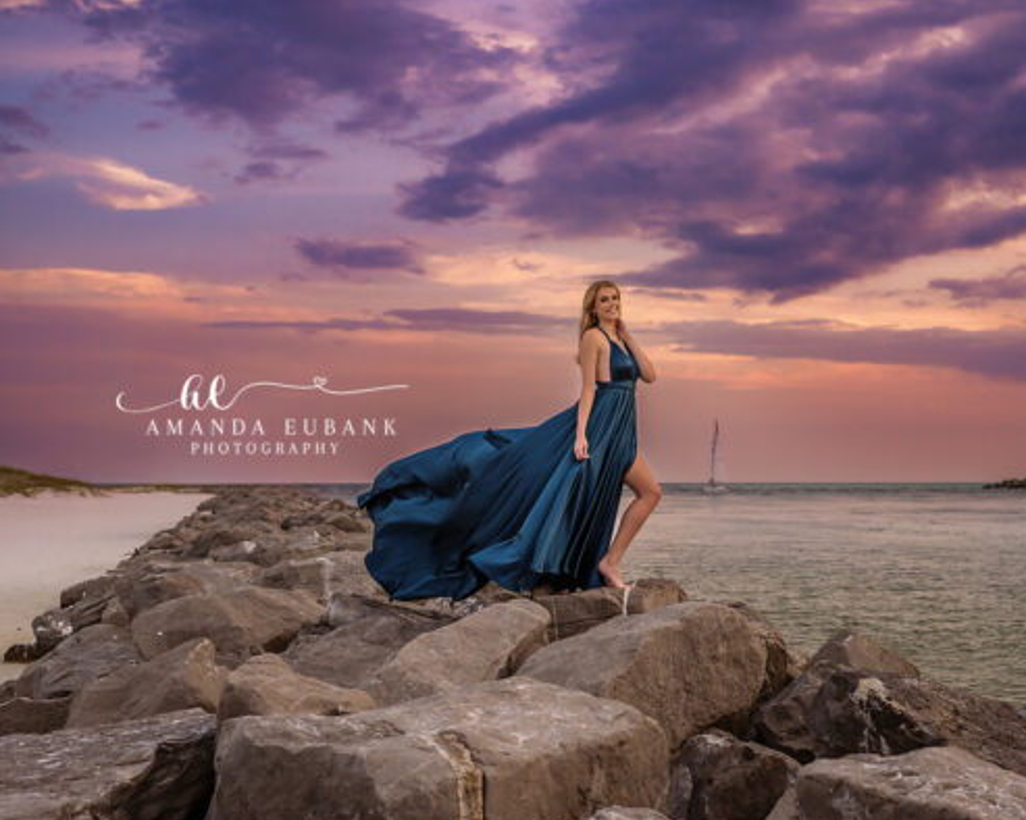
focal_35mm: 40
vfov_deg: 37.3
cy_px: 414
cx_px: 591
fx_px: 1214
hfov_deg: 45.7
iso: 800
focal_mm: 35
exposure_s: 1/1600
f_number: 3.2
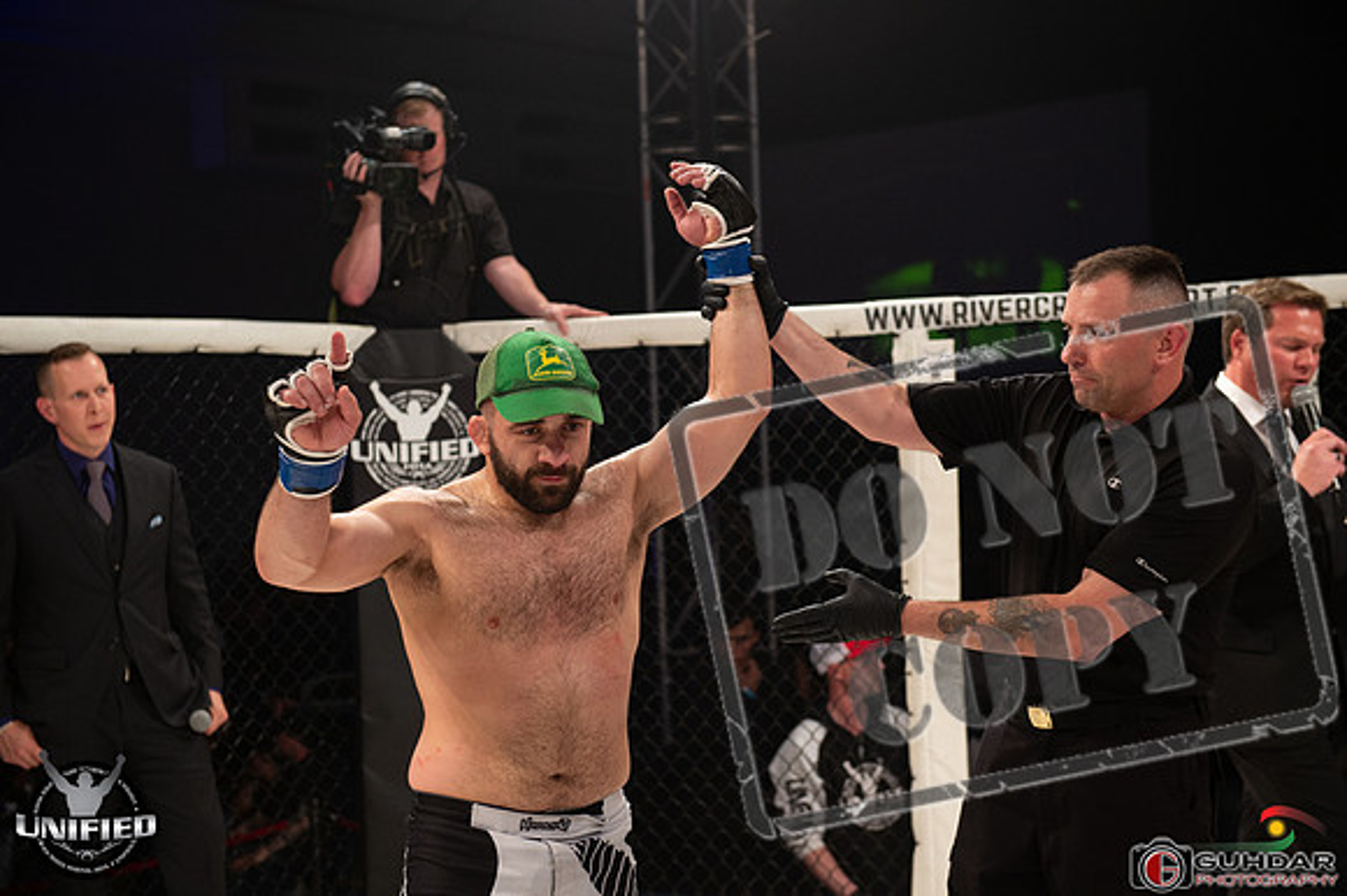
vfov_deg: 23.4
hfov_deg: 34.5
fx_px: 2169
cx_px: 674
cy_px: 448
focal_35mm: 58
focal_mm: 58
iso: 1600
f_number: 4
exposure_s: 1/500
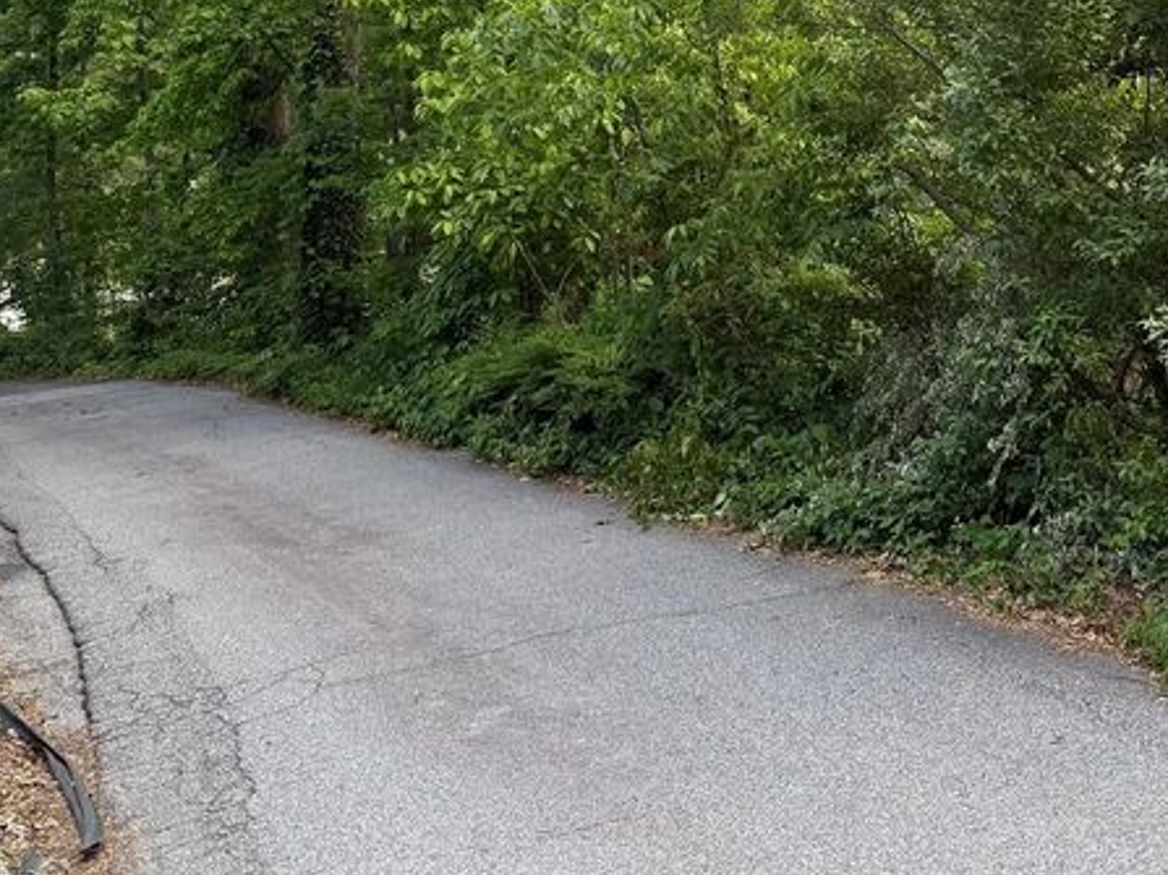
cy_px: -18
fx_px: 1855
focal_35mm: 55
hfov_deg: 34.2
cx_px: 888
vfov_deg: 25.2
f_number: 1.78
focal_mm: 6.76
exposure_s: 1/494
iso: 100
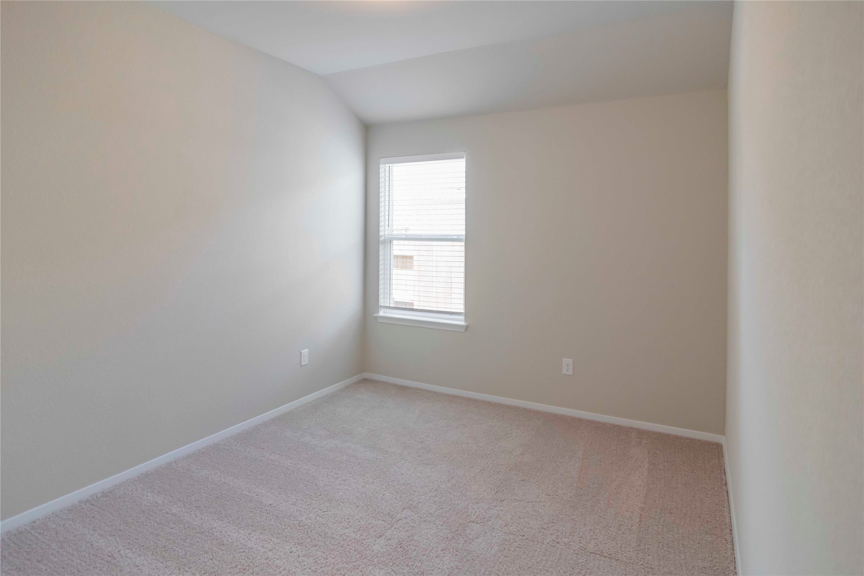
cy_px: 288
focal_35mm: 20
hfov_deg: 85.4
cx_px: 432
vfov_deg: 63.2
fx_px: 468
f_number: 4
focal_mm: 13
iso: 800
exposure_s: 1/125
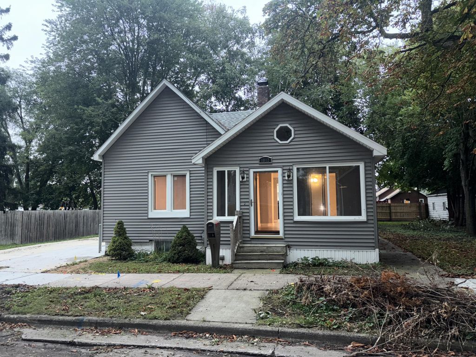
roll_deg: +0.4
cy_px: 178
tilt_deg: +4.5
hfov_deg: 67.3
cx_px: 238
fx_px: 358
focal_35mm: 26
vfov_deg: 53.1
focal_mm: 5.96
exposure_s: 1/17
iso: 50
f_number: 1.6
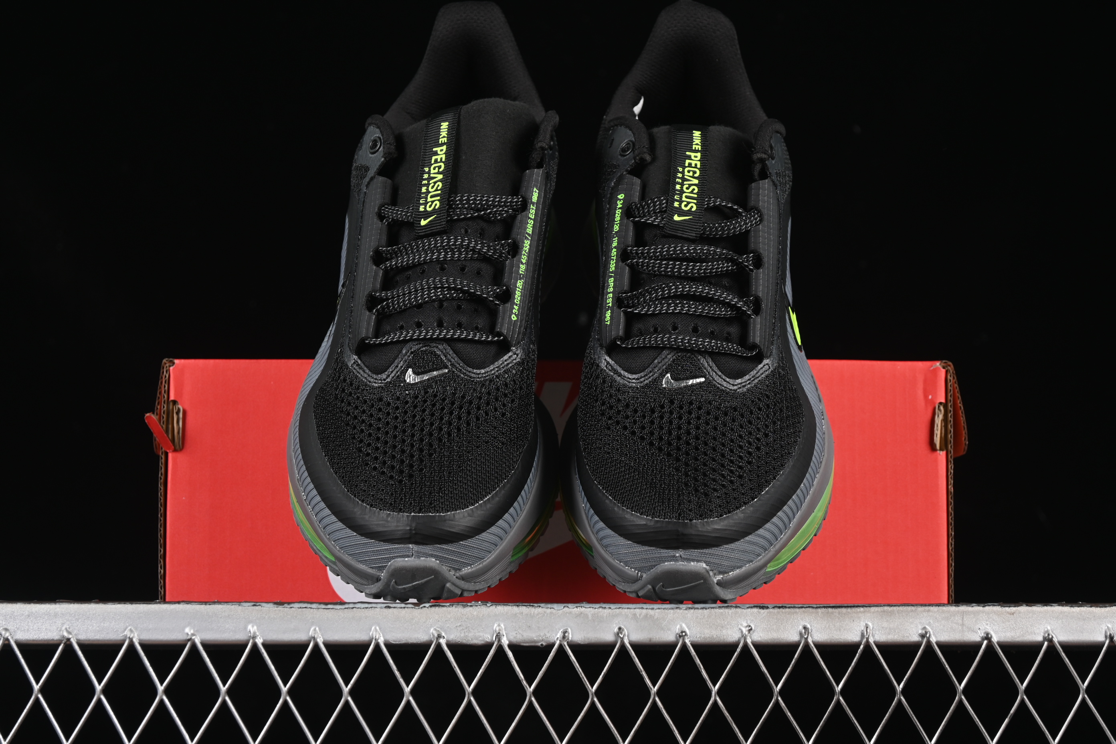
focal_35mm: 75
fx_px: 2325
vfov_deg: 18.2
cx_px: 558
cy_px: 372
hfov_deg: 27.0
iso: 160
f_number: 6.3
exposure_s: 1/60
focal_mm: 50
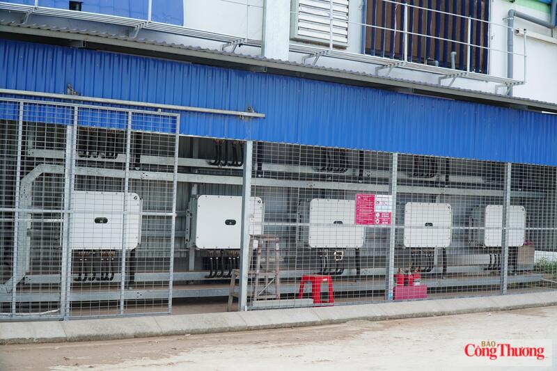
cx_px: 278
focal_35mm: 44
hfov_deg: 45.0
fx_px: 673
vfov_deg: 30.8
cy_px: 186
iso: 100
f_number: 5
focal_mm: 29
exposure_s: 1/320
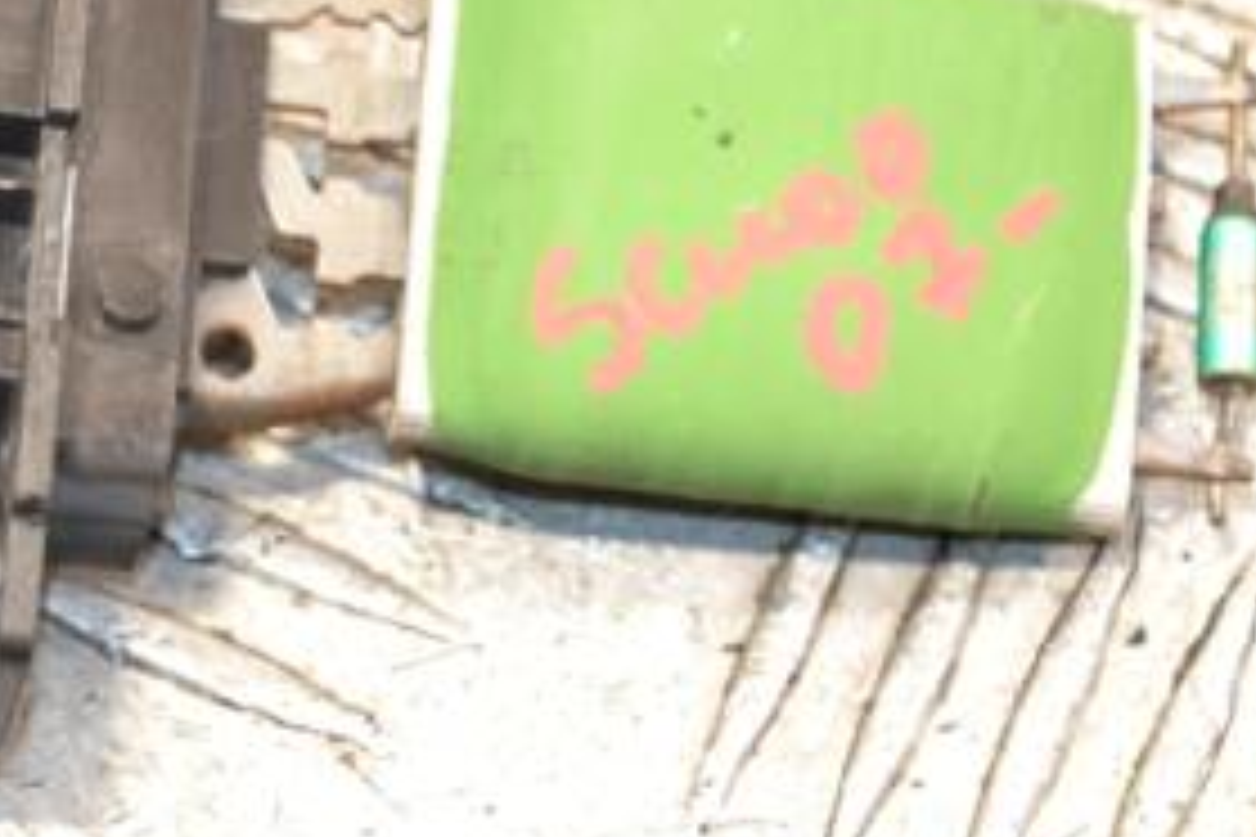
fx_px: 10361
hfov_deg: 6.9
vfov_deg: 4.6
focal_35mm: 297
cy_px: 356
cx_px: 302
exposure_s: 1/60
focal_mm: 92
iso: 800
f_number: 5.6
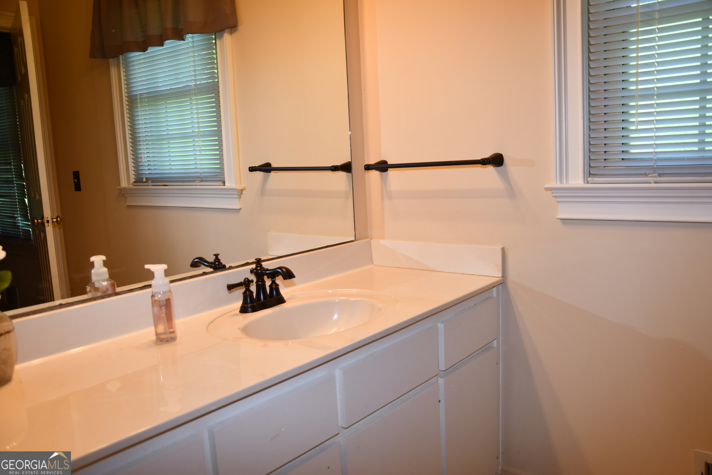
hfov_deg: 67.4
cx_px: 356
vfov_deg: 47.9
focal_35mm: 27
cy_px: 238
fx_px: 534
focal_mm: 18
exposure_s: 1/60
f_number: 4
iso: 400
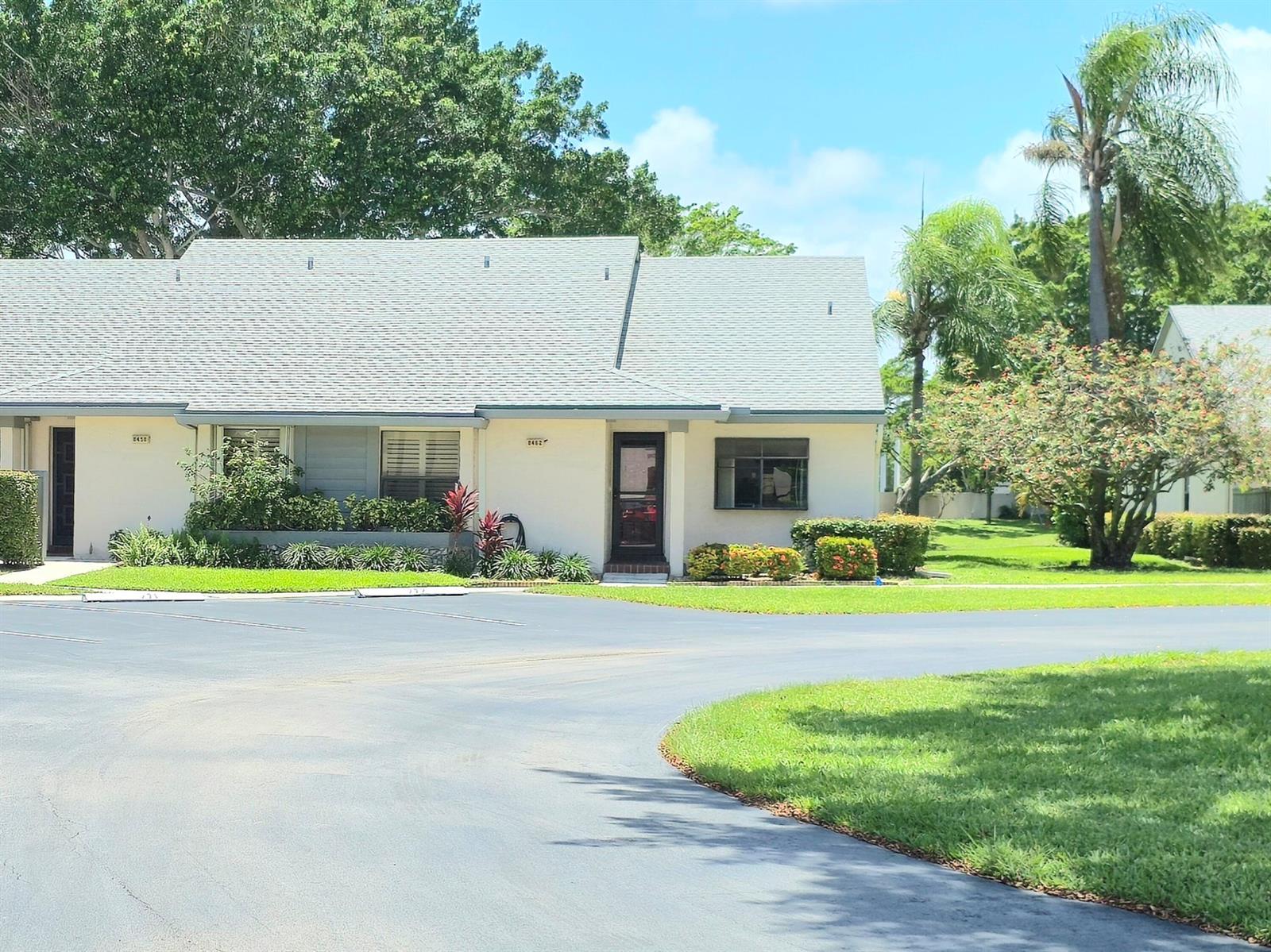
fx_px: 844
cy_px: 476
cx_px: 636
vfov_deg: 58.9
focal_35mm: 23
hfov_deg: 73.9
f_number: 1.7
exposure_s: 1/714
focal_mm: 6.3
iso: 12
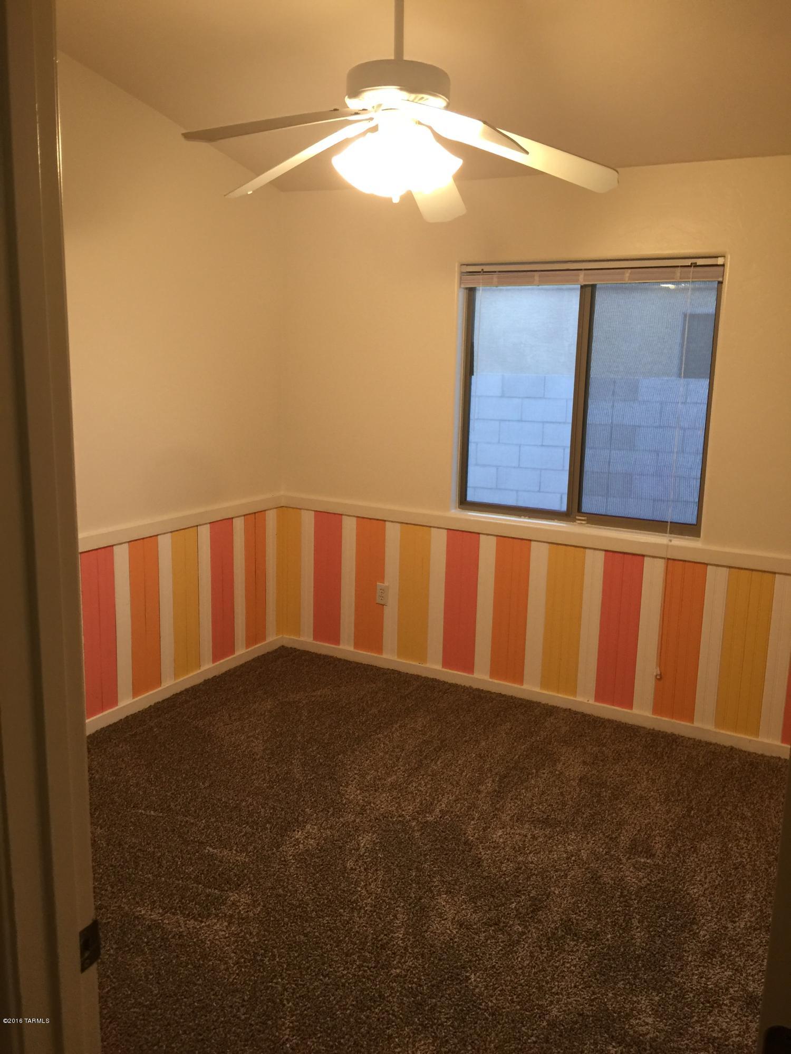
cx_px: 396
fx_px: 884
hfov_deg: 48.2
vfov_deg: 61.7
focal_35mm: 29
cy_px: 527
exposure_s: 1/15
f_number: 2.2
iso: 64
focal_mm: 4.15
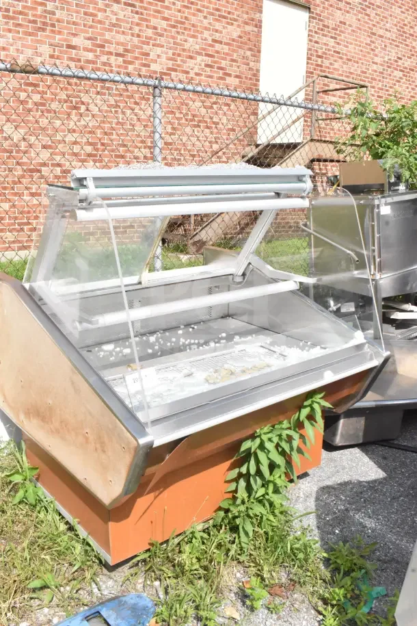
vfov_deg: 57.2
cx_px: 208
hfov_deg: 40.0
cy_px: 313
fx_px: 573
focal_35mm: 33
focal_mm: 22
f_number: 22
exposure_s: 1/2000
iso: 6400
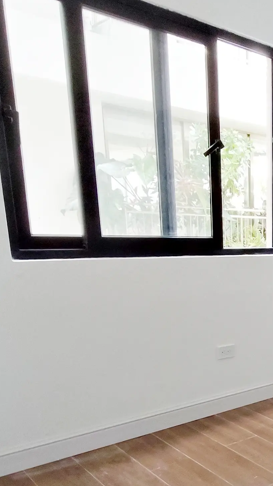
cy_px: 352
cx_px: 373
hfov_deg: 25.4
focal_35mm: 39
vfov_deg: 49.9
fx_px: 502
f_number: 2.2
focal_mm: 1.67
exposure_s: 1/33.3
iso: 72
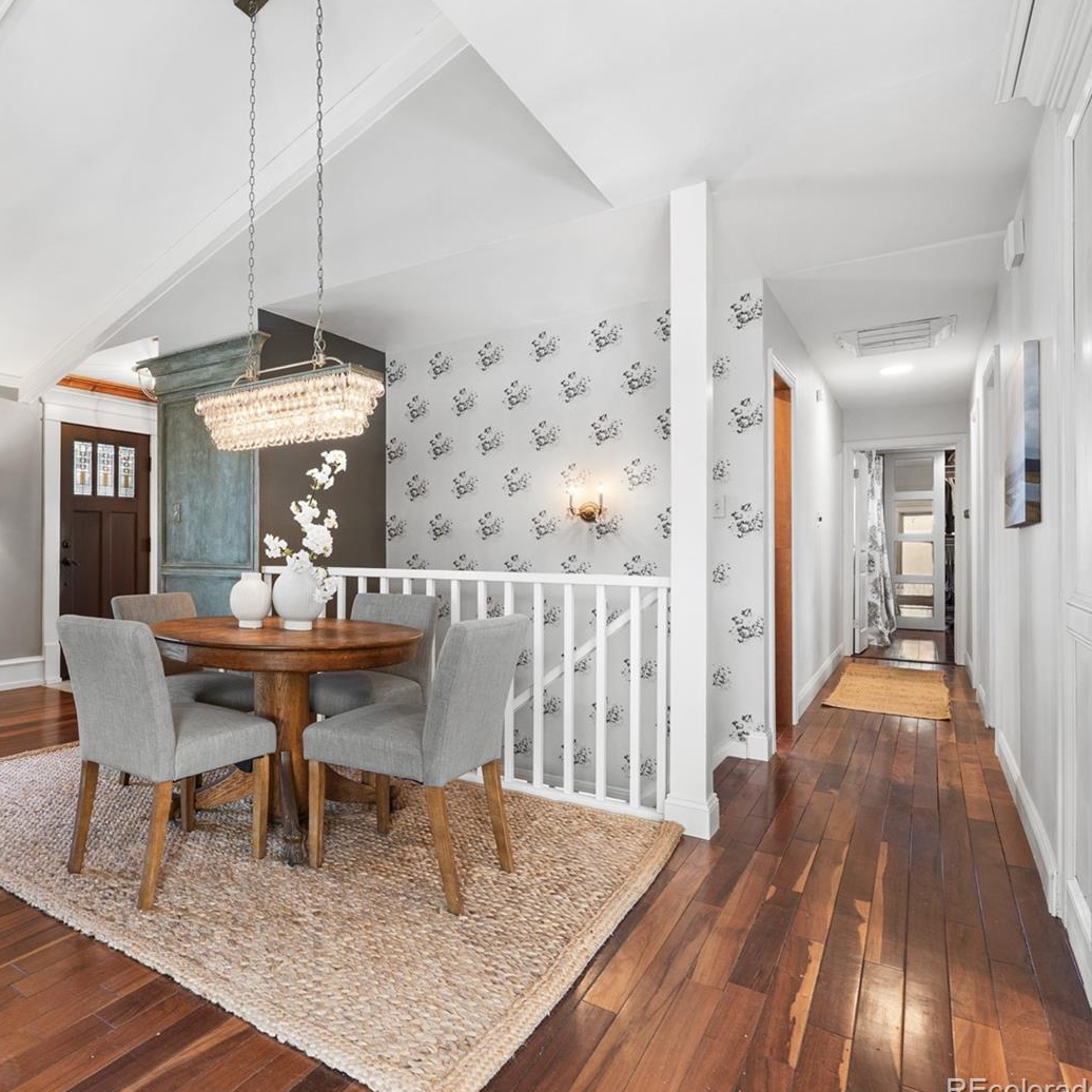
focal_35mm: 22
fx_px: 773
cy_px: 550
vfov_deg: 70.5
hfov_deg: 66.1
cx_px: 274
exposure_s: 1/3
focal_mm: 16.5
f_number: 8
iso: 160
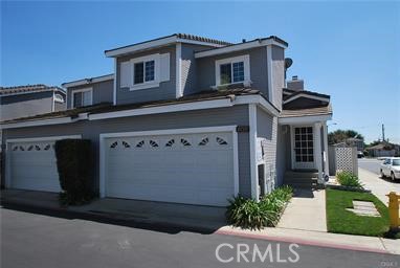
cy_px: 134
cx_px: 200
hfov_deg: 77.2
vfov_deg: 56.3
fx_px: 250
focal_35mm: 22
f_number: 9
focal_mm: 15
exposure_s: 1/320
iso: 200
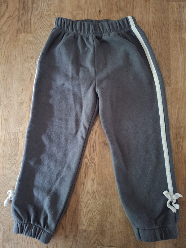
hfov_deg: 58.9
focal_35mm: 23
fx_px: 165
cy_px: 124
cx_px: 93
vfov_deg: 73.9
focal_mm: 5.54
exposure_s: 1/25
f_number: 1.8
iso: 400
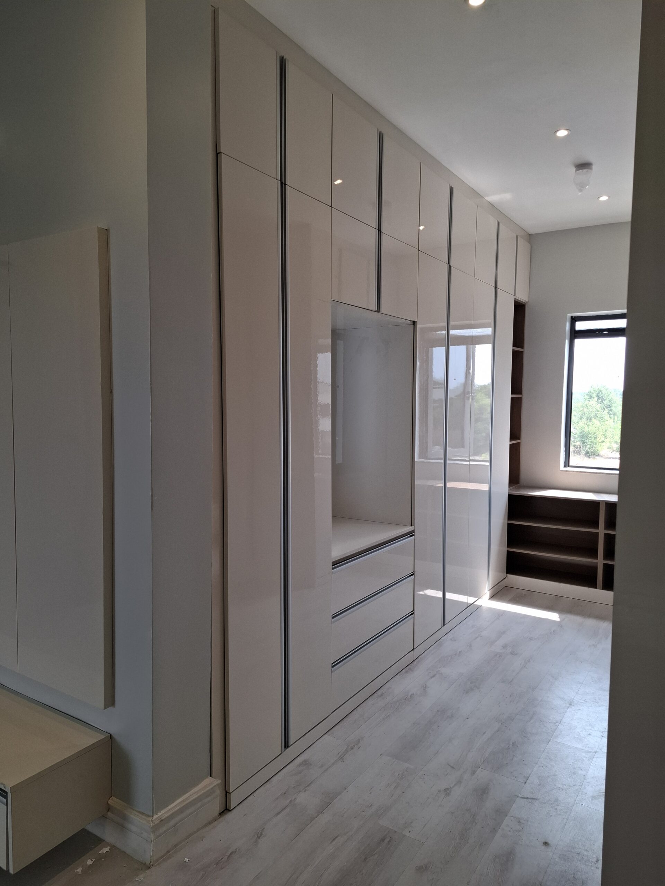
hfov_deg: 58.9
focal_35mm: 23
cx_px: 332
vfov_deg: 73.9
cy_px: 443
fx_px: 589
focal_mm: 5.54
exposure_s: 1/143
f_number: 1.8
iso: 50
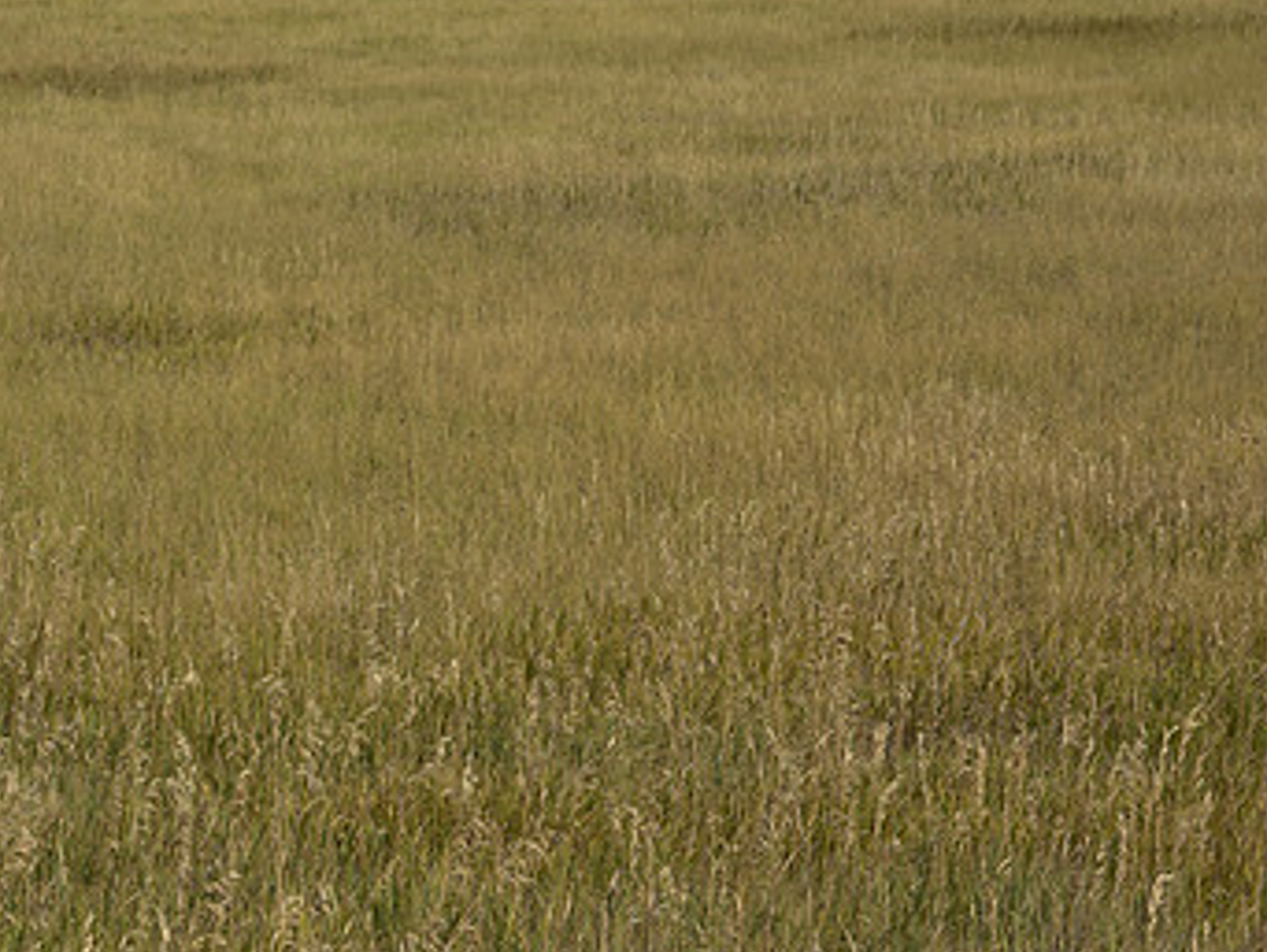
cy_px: 524
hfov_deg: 19.3
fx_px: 3699
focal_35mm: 101
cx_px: 348
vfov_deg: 14.7
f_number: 16
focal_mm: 62
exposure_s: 1/125
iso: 64
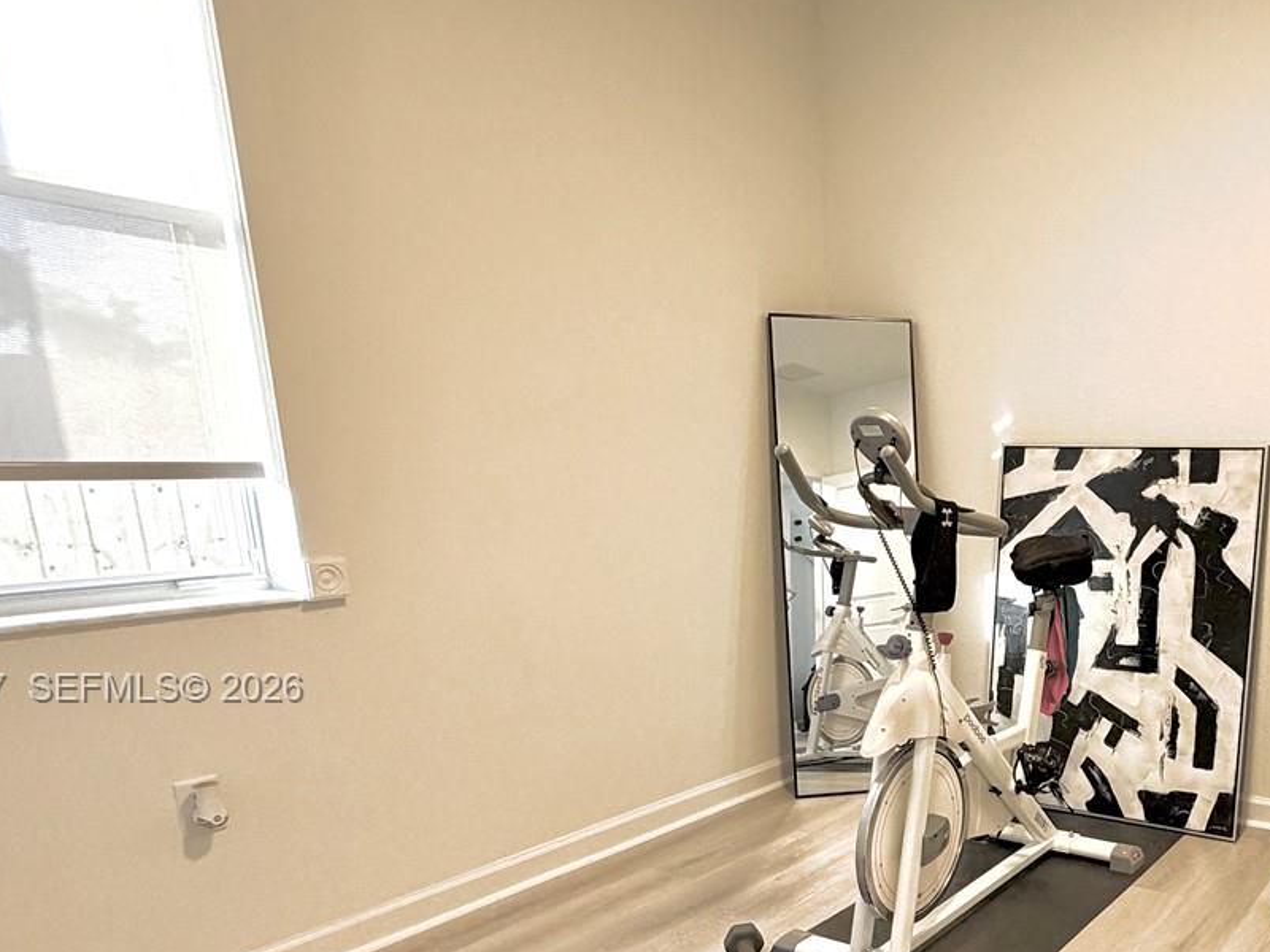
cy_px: 690
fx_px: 1027
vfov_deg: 48.2
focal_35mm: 28
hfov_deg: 57.0
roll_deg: +0.3
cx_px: 1078
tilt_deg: -13.2
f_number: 2.2
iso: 250
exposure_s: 1/120
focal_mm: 2.22
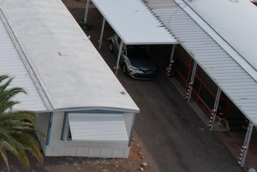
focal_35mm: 94
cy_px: -98
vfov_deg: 13.6
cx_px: -239
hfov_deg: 16.9
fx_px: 671
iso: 110
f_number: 2.8
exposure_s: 1/2500
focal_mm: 8.38
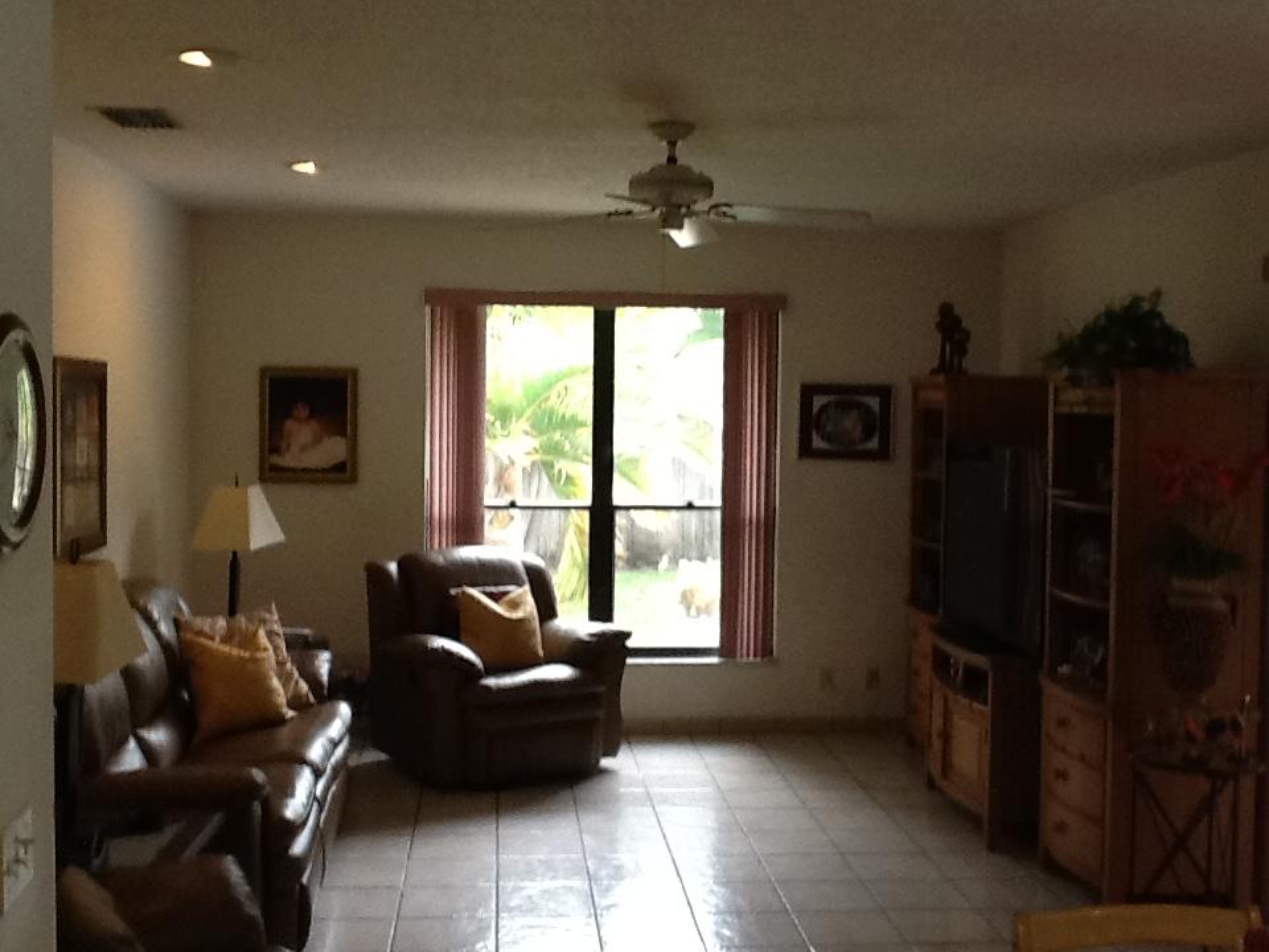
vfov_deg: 32.9
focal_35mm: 44
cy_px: 476
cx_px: 634
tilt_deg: -4.2
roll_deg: +0.4
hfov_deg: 42.9
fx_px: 1613
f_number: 2.4
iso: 100
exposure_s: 1/30
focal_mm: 2.03
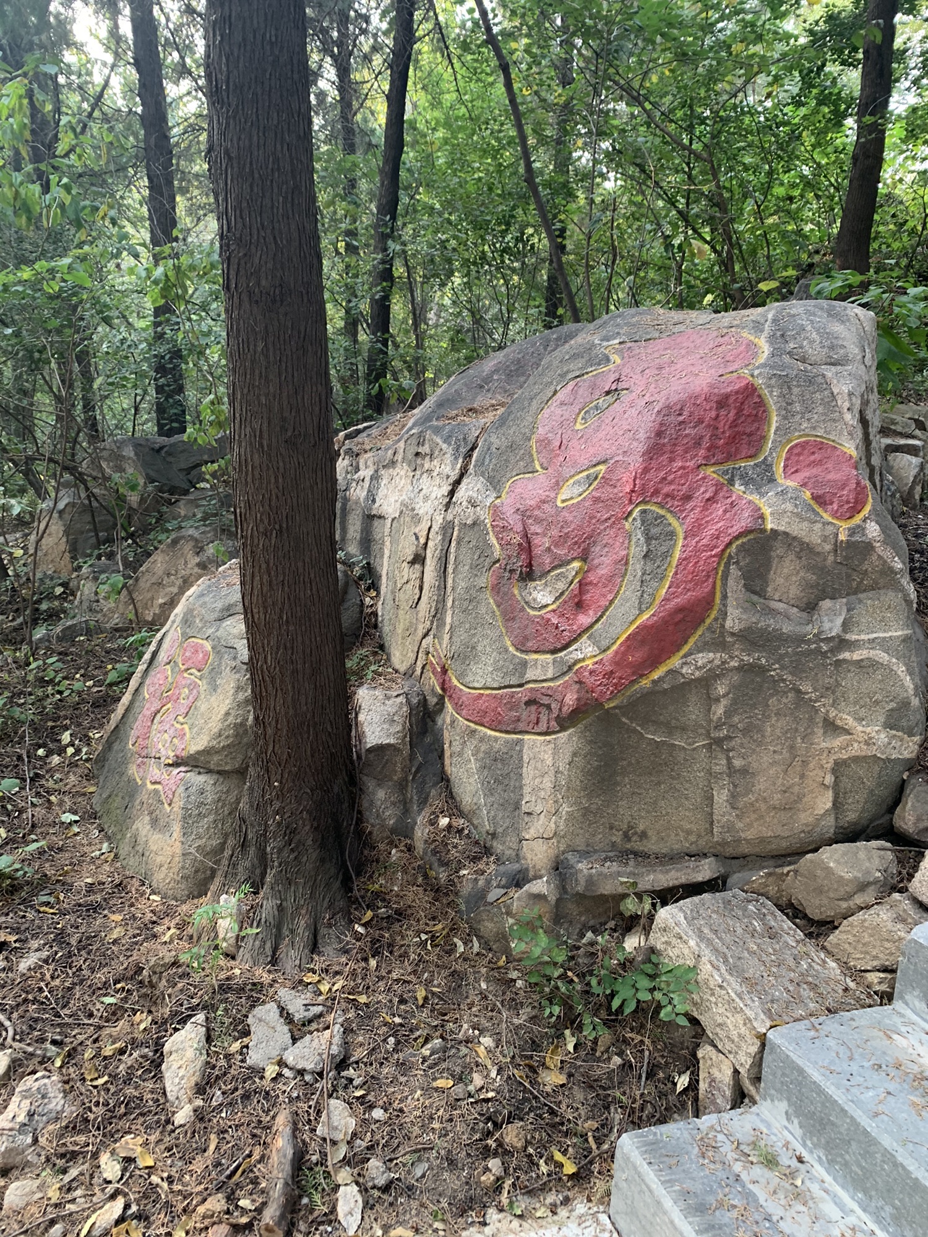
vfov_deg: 67.3
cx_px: 464
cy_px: 618
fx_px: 929
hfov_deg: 53.1
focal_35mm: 26
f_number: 1.8
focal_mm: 4.25
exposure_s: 1/60
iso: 125
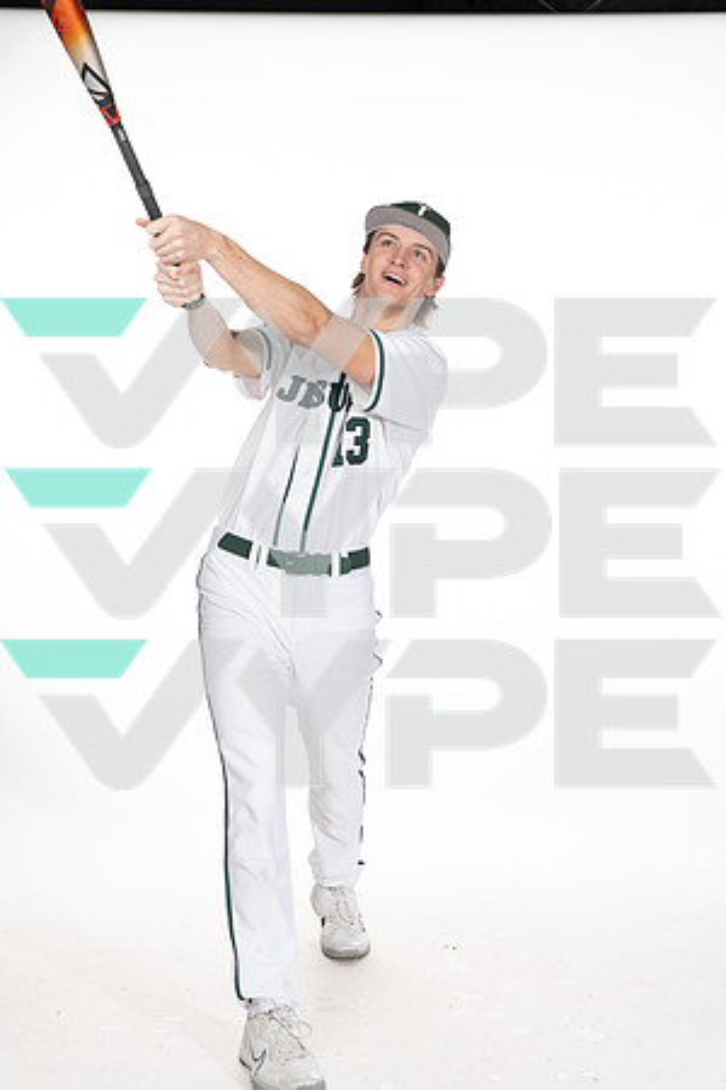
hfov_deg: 23.8
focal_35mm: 57
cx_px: 363
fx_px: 1724
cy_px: 545
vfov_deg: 35.1
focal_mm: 57
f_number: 6.3
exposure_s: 1/250
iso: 400
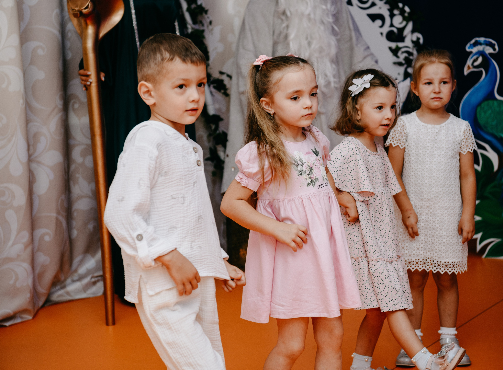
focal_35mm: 75
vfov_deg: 19.5
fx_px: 1078
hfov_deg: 26.2
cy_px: 185
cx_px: 277
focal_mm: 70
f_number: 4
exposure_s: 1/160
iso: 250
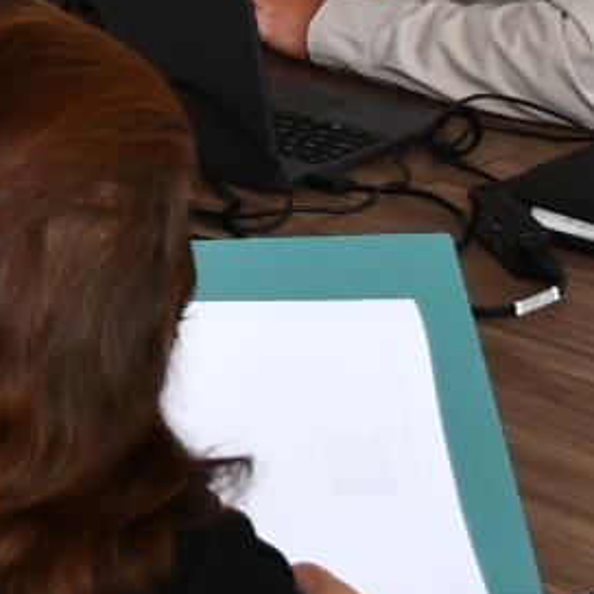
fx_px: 3339
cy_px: -369
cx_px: -769
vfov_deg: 9.8
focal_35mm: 172
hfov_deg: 9.2
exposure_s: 1/60
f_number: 4
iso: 640
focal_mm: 23
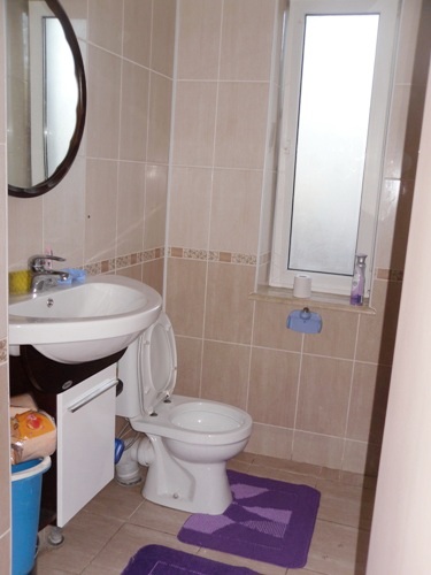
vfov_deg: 52.6
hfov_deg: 40.7
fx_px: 581
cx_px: 216
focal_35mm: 35
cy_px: 288
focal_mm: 6.3
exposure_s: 1/45
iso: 80
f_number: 3.5
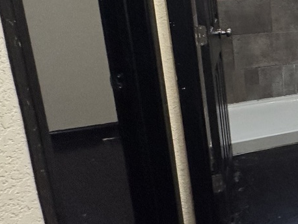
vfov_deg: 31.5
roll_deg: -1.6
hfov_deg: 27.3
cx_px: 461
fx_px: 379
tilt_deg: -12.1
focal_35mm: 44
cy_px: 27
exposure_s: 1/120
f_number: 2.2
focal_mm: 2.22
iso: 320
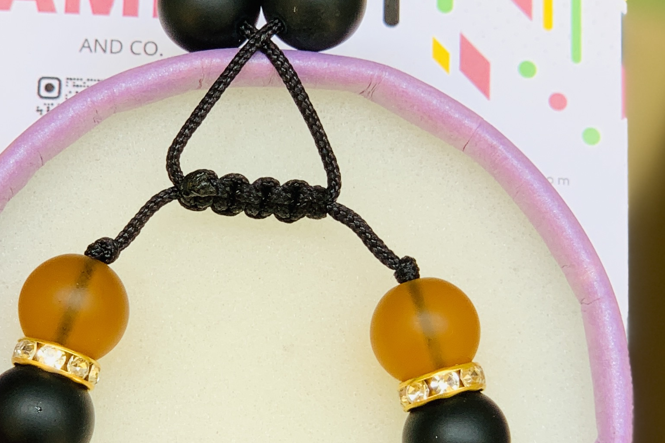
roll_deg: -3.3
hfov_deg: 14.4
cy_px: 273
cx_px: 287
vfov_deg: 9.7
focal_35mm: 142
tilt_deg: -31.1
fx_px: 2623
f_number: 2.4
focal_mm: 6
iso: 16
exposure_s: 1/125
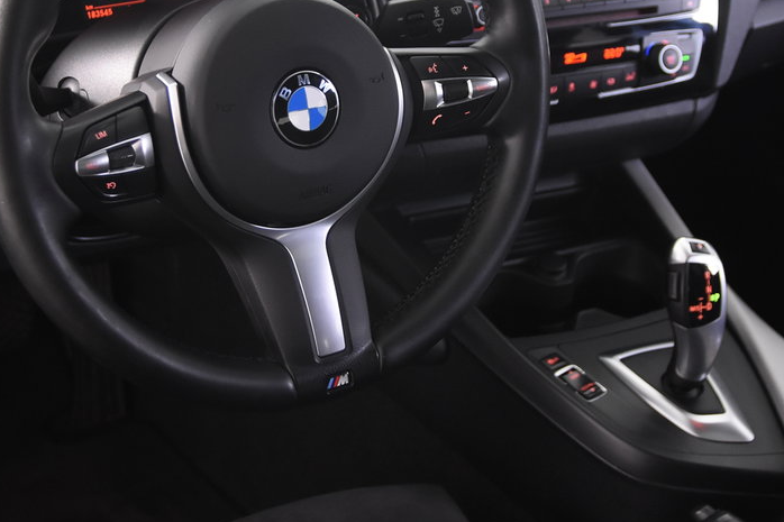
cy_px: 179
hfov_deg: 30.5
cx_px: 344
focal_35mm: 66
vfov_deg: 20.5
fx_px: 1437
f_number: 3.2
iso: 1600
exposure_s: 1/40
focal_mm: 24
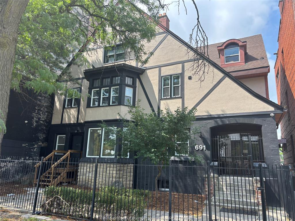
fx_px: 222
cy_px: 110
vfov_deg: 53.1
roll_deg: -2.0
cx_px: 148
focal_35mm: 26
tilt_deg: +12.1
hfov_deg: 67.3
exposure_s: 1/1027
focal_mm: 5.96
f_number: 1.6
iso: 50
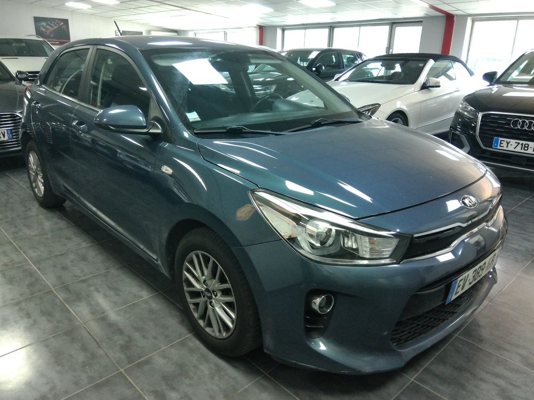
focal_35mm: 26
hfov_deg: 67.3
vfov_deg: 53.1
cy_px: 200
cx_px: 267
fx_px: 401
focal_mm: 3
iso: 584
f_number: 2
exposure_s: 1/33
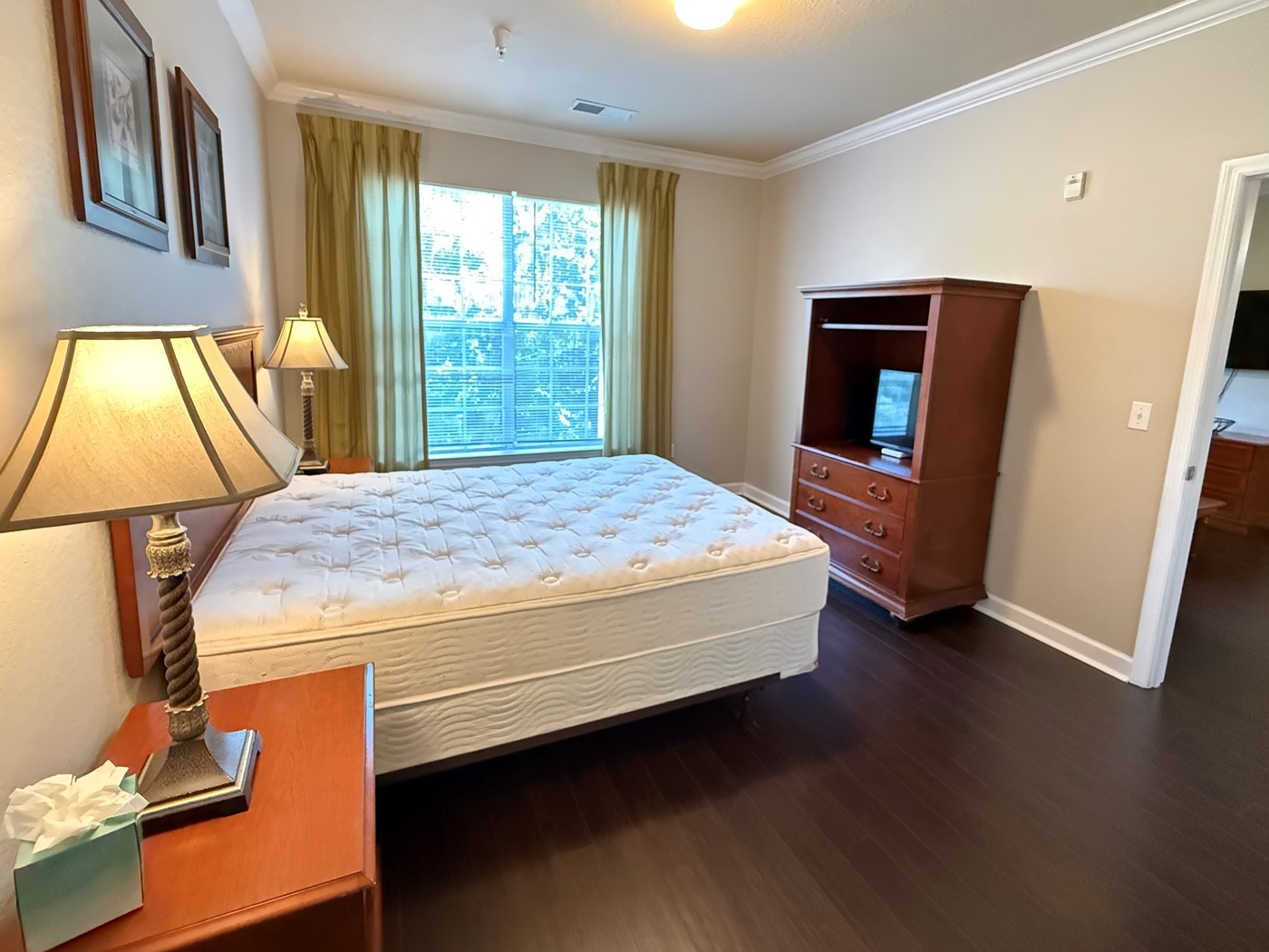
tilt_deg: -8.7
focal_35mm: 16
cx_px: 635
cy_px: 417
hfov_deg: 94.5
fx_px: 587
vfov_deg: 77.8
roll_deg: -1.9
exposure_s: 1/60
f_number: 2.2
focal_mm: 2.22
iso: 1250
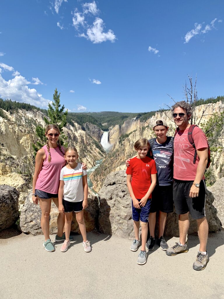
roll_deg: -1.0
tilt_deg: -5.6
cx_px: 112
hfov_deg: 53.1
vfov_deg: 67.3
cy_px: 150
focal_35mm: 26
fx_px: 224
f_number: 1.8
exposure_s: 1/2257
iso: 25
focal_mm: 4.25
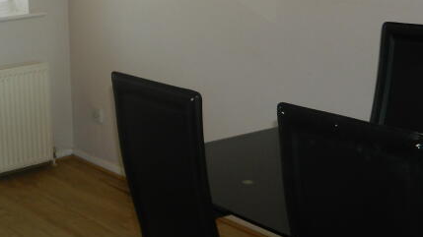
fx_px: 729
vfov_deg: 18.5
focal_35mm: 65
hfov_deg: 29.3
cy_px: 78
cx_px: -39
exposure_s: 1/30
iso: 80
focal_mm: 4.5
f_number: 3.1
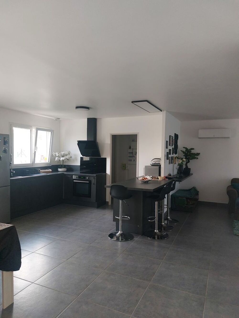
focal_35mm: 25
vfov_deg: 69.4
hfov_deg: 54.9
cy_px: 159
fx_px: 230
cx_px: 120
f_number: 1.8
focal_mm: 5.23
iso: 400
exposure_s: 1/50
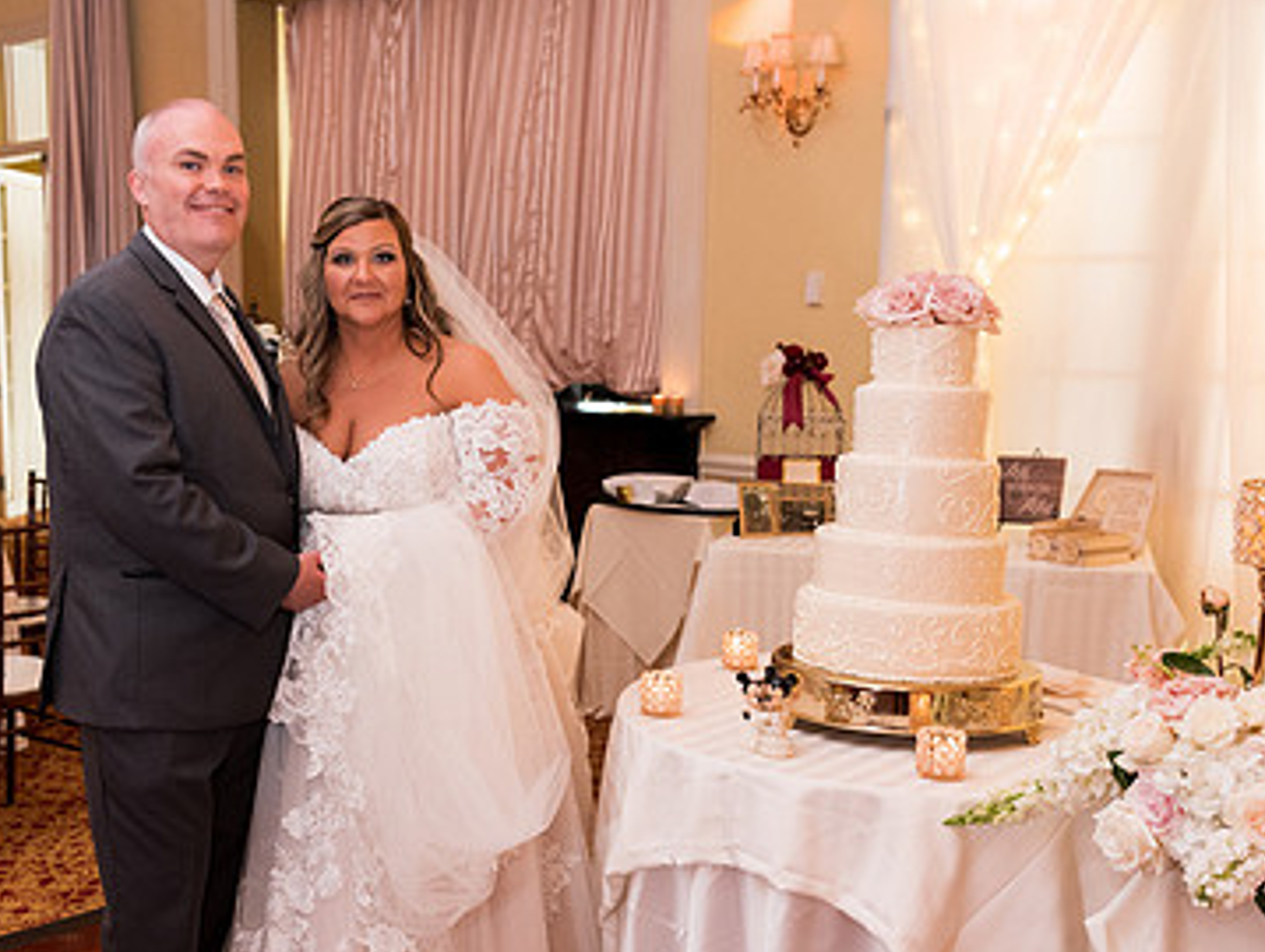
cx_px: 465
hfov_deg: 41.7
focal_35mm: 45
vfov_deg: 32.1
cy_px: 594
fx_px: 1646
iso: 1250
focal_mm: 29
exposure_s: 1/100
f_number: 2.8
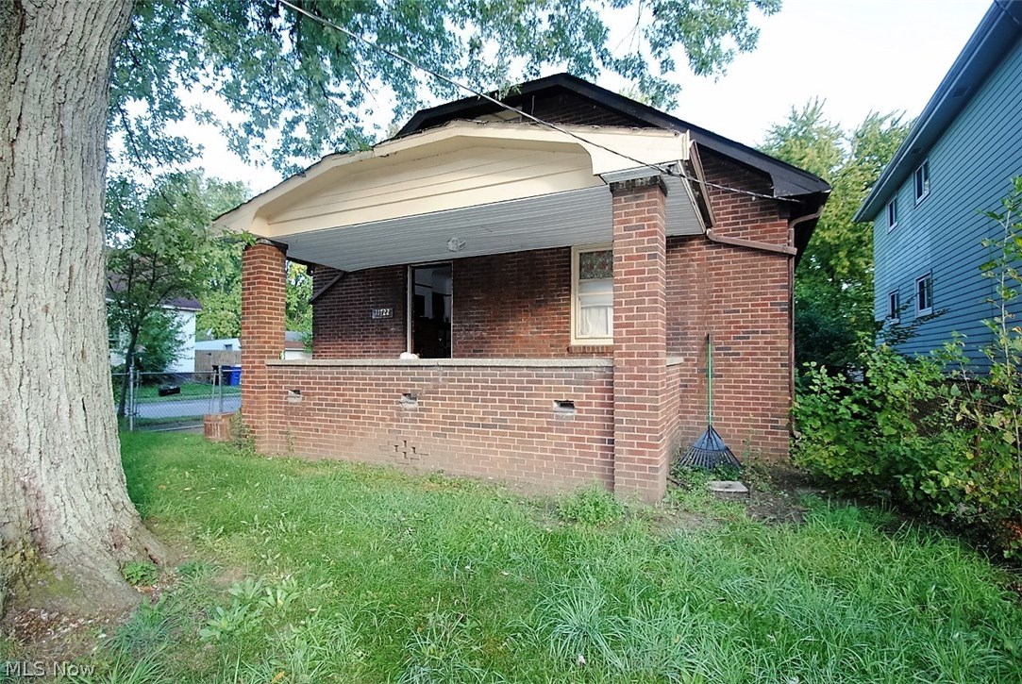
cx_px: 511
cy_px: 342
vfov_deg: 69.8
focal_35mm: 17
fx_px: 490
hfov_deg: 92.4
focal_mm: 11.5
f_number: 5.6
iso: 200
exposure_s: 1/125
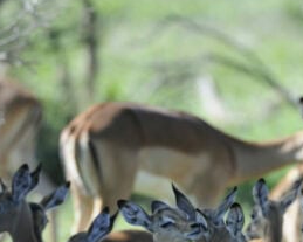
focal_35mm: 1115
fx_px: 9995
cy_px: 251
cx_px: 187
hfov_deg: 1.7
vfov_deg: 1.4
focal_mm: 400
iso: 320
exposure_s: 1/640
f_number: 4
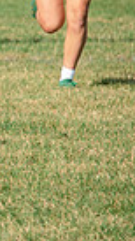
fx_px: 5642
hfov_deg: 1.4
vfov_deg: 2.4
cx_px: -352
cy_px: 40
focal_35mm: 886
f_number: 5.6
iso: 250
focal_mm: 200
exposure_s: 1/1600
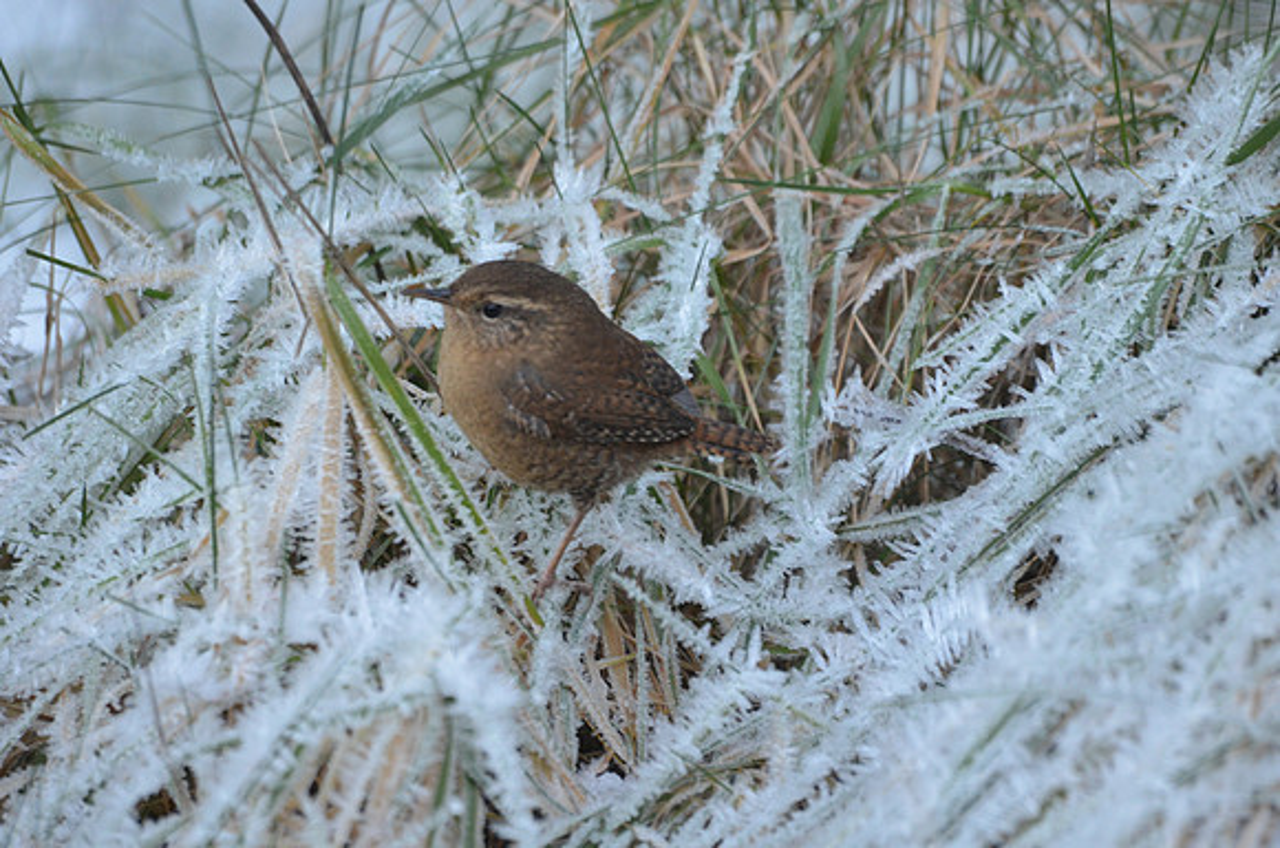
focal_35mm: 450
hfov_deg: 4.6
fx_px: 15965
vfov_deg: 3.0
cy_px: 424
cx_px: 640
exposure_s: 1/320
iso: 1600
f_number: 5.6
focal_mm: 300
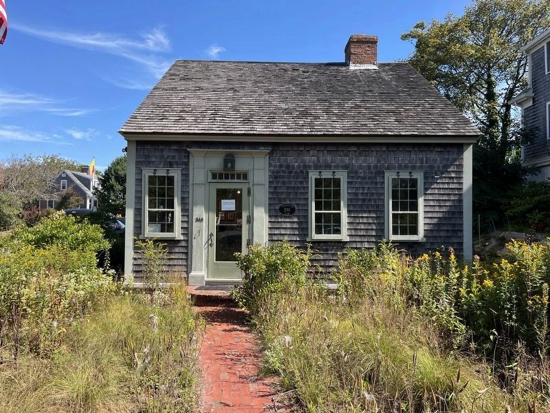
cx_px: 275
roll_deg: -0.7
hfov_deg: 67.3
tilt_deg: +0.8
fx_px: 413
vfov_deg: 53.1
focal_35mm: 26
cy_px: 206
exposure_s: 1/1266
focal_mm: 5.1
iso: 50
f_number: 1.6
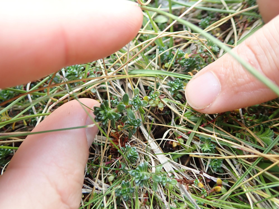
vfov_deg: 46.8
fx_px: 242
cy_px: 104
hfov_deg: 60.0
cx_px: 140
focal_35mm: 30
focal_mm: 5.5
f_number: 2.3
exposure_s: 1/60
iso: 100
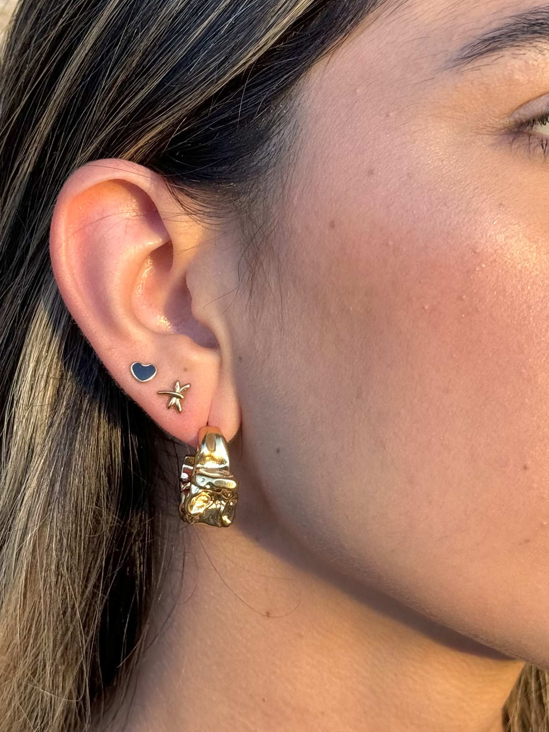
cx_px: 226
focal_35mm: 59
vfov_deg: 32.6
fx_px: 1247
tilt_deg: -3.0
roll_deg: +1.2
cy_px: 282
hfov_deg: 24.8
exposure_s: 1/169
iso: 80
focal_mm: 6.86
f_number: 1.78
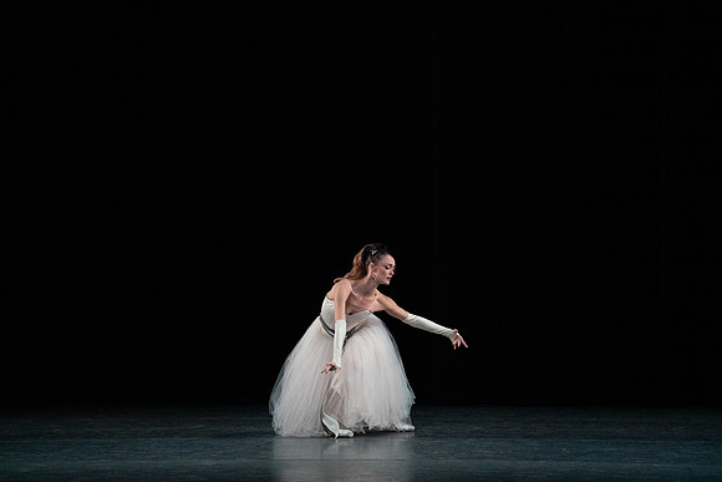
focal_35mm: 200
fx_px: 4012
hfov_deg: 10.3
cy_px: 241
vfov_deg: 6.9
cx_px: 361
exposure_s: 1/400
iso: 16000
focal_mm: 200
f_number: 5.6
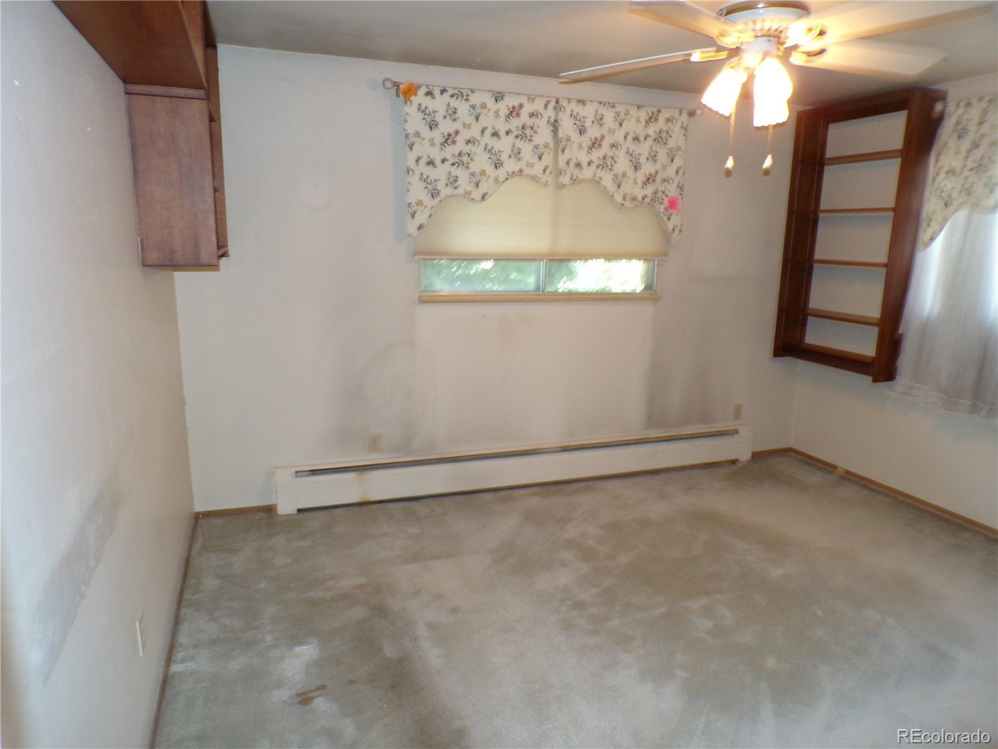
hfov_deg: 71.6
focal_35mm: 24
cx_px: 499
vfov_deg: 56.8
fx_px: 692
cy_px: 374
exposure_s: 1/17
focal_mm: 4.3
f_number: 3
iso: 400
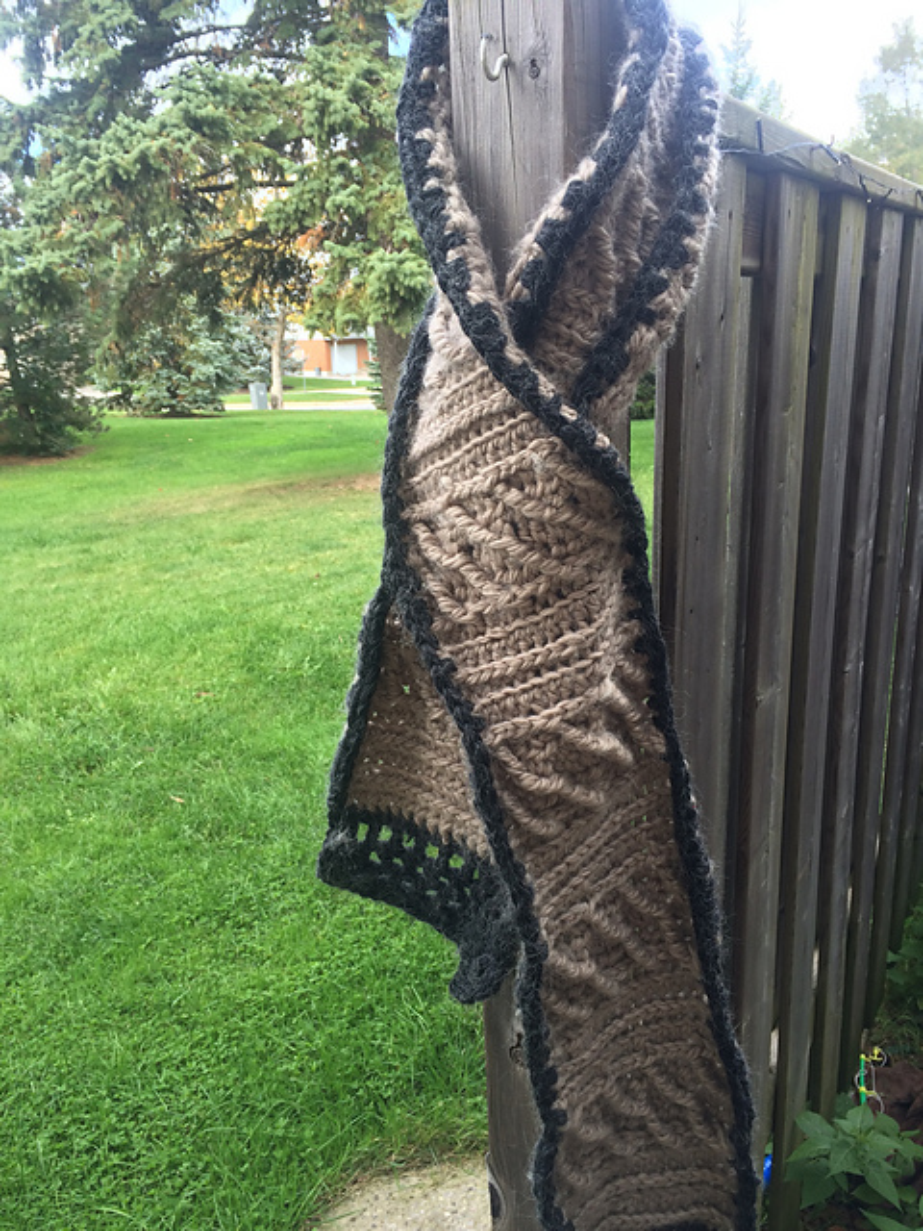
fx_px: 1031
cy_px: 616
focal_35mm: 29
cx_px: 462
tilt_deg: -15.8
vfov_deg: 61.7
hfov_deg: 48.2
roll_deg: +3.6
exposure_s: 1/137
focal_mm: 4.15
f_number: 2.2
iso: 32
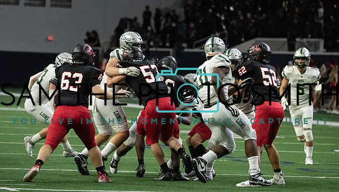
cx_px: 170
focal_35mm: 258
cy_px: 113
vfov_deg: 4.7
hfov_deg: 8.3
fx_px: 2326
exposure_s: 1/1250
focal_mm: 247
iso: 16000
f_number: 5.6
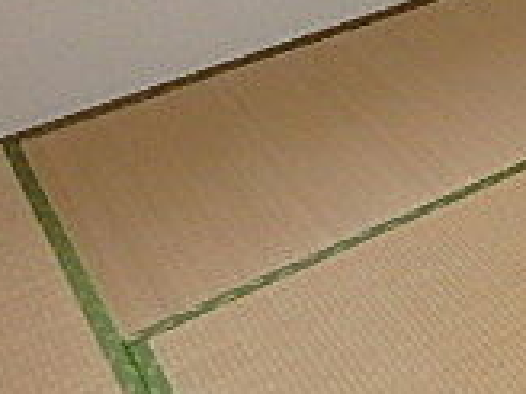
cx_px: 799
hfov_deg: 20.3
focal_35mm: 82
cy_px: -372
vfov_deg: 15.0
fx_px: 1246
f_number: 3.5
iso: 200
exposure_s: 1/50
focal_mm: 3.7
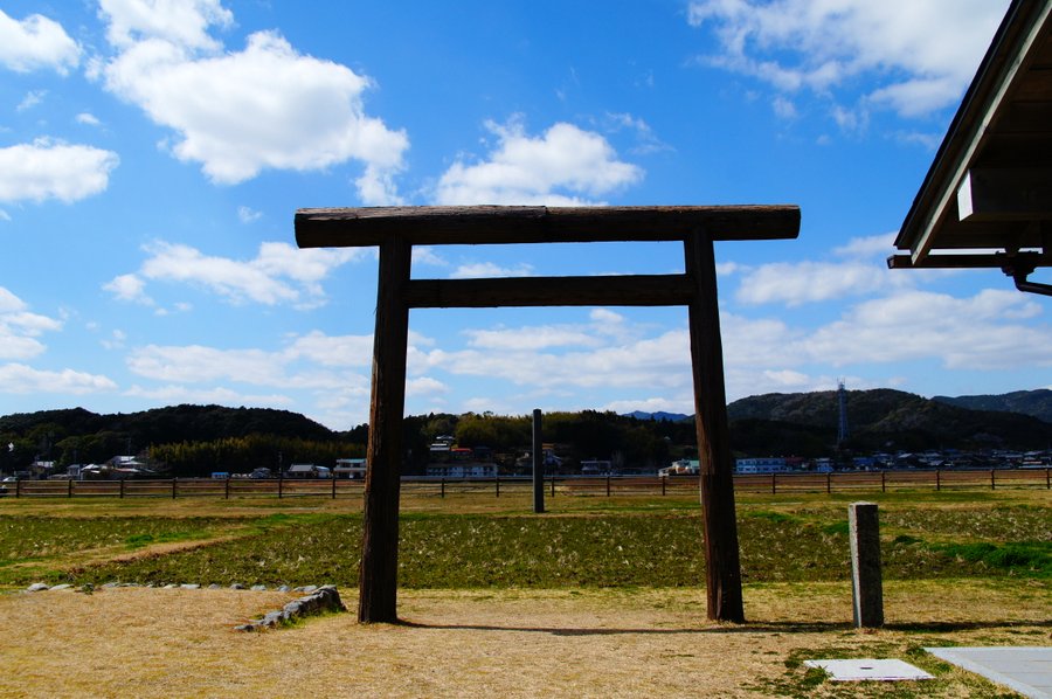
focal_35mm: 32
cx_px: 526
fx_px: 919
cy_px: 350
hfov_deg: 59.5
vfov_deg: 41.6
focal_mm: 21
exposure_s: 1/1000
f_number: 8
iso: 200
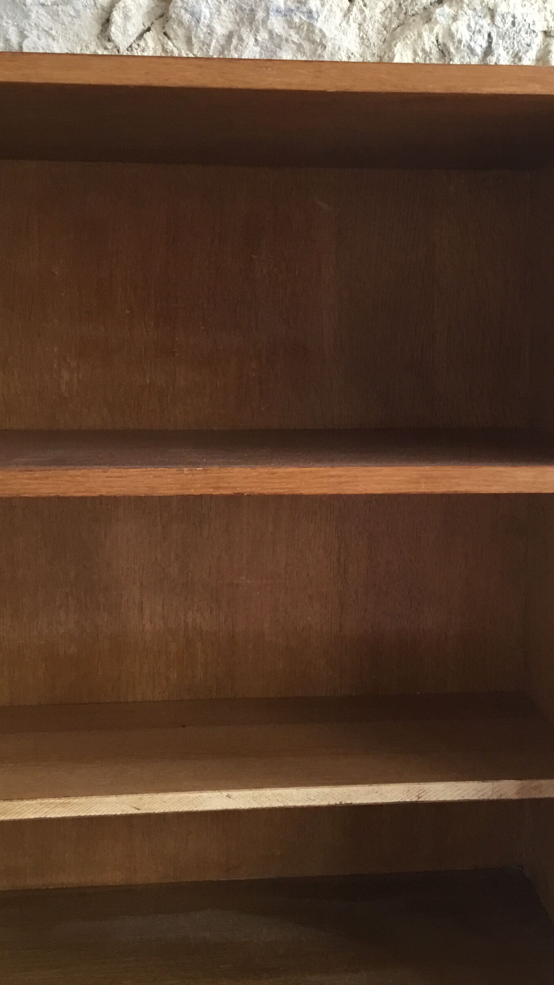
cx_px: 367
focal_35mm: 46
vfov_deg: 44.6
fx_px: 1201
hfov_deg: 25.8
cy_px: 511
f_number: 2.4
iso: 125
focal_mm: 3.3
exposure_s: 1/33
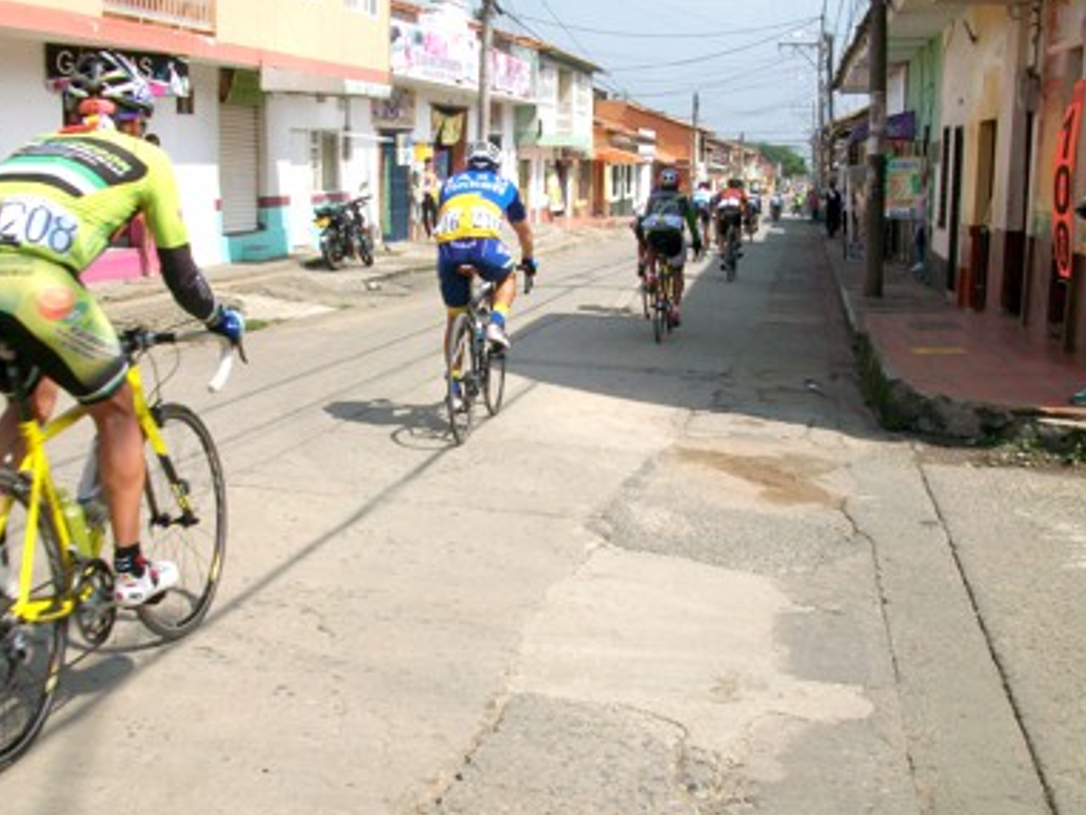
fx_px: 1318
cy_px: 386
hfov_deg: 44.8
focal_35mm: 42
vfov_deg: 34.4
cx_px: 579
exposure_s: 1/320
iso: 64
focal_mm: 5.7
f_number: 5.5
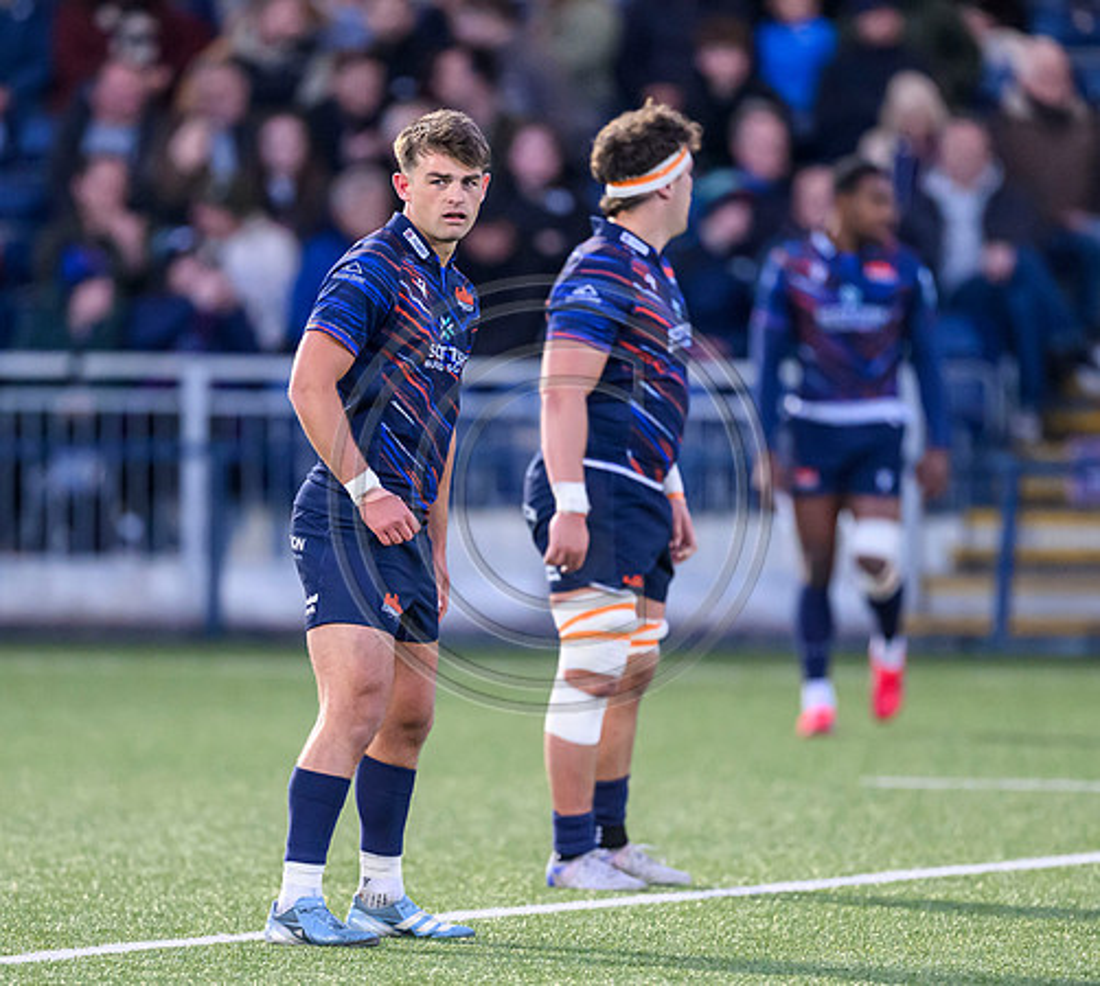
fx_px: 22612
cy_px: 463
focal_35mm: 662
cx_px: 500
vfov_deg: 2.5
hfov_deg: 2.8
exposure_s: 1/1600
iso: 5000
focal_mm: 400
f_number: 2.8
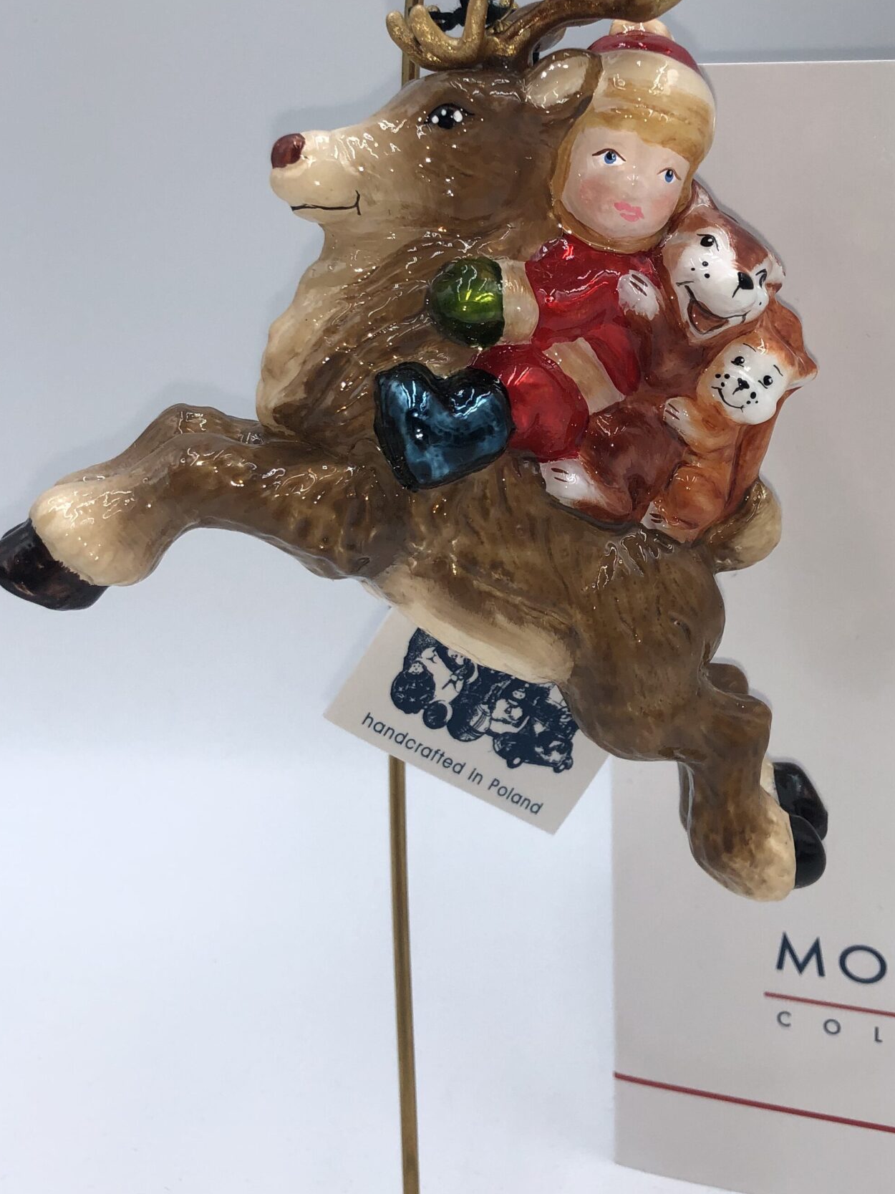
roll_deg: -0.3
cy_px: 393
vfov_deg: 43.2
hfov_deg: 33.1
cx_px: 644
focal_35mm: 43
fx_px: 1483
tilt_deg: -9.5
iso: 20
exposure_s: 1/923
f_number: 1.8
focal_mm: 4
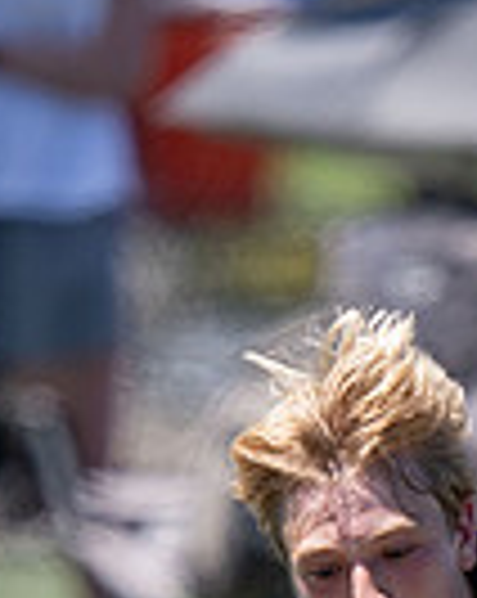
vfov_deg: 0.6
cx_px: 911
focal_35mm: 3250
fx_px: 57484
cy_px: 1187
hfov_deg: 0.5
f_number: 2.8
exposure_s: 1/2000
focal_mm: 400
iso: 80
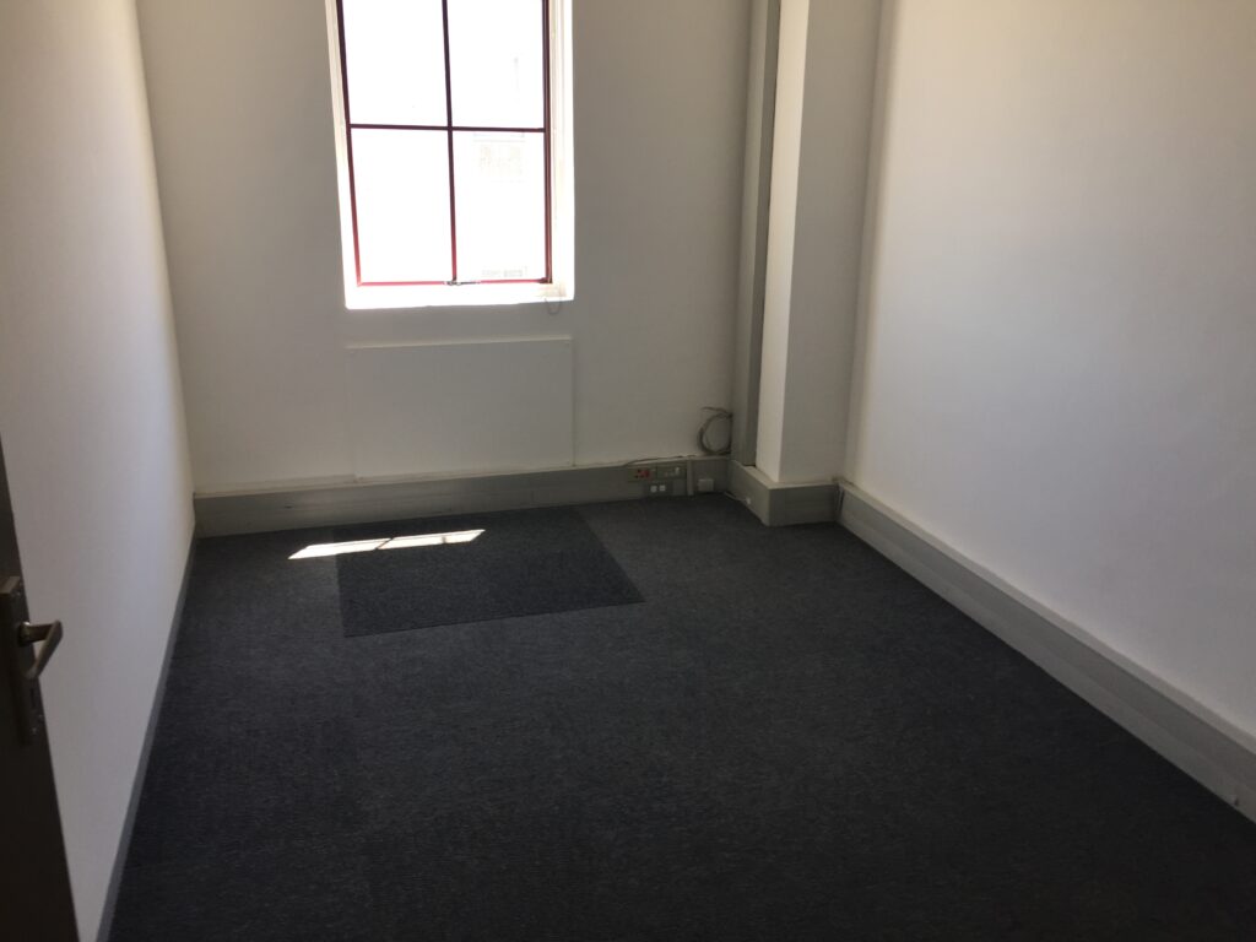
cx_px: 628
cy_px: 471
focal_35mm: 29
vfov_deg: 48.2
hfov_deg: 61.7
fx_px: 1052
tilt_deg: -20.5
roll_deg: -1.8
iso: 32
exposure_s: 1/100
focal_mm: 4.15
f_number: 2.2
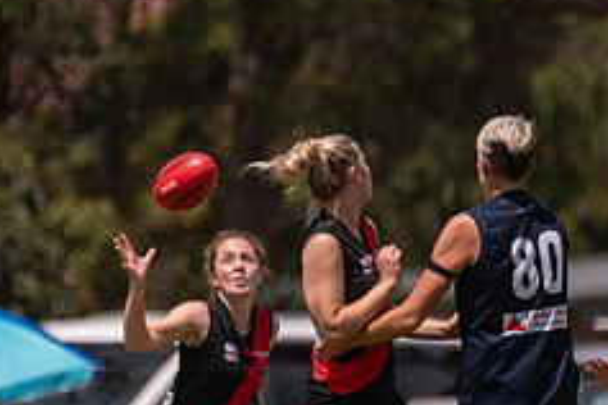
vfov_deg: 0.9
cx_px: 316
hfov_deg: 1.3
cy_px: 266
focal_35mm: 1550
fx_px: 26176
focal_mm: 600
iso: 800
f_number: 6.3
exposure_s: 1/5000
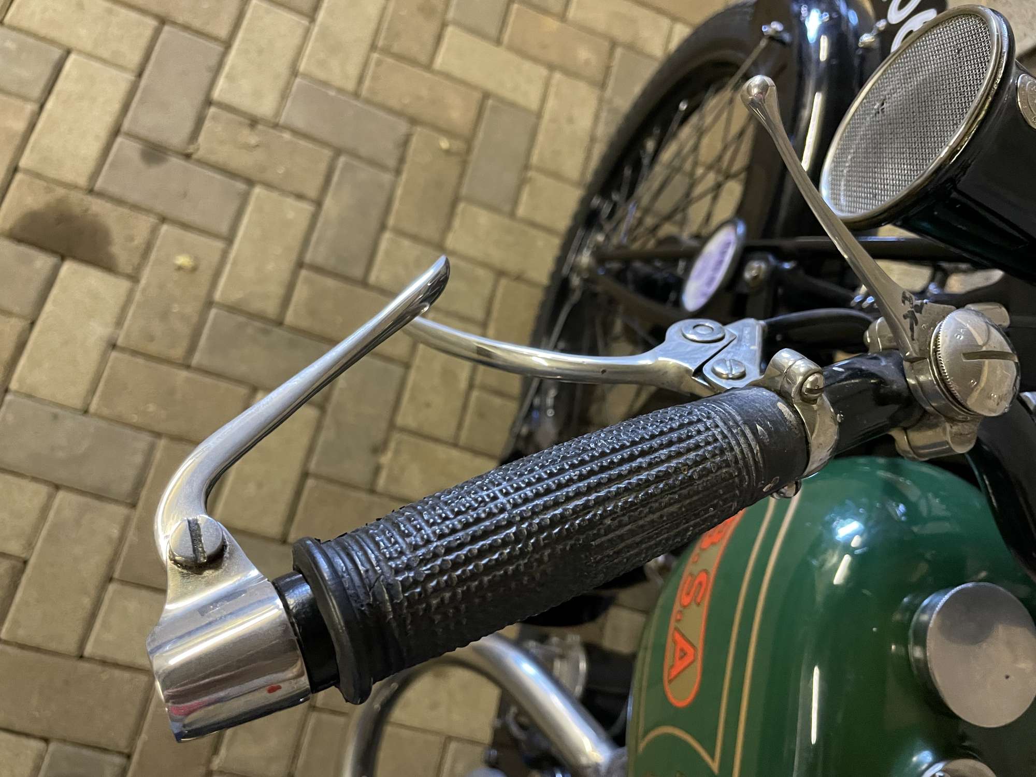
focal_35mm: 26
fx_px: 778
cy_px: 388
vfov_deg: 53.1
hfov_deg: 67.3
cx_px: 518
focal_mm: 4.2
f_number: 1.6
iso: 500
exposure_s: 1/33
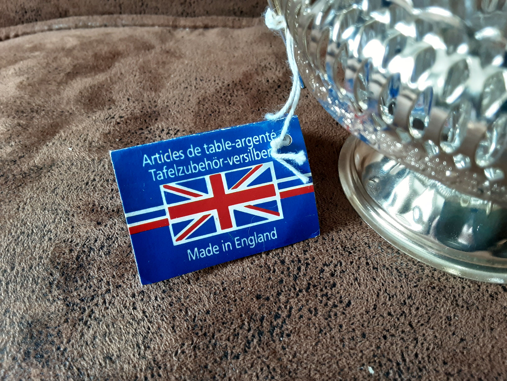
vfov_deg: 49.7
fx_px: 410
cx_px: 254
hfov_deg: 63.4
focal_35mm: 28
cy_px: 190
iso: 160
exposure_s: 1/50
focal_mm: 2.9
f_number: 1.9
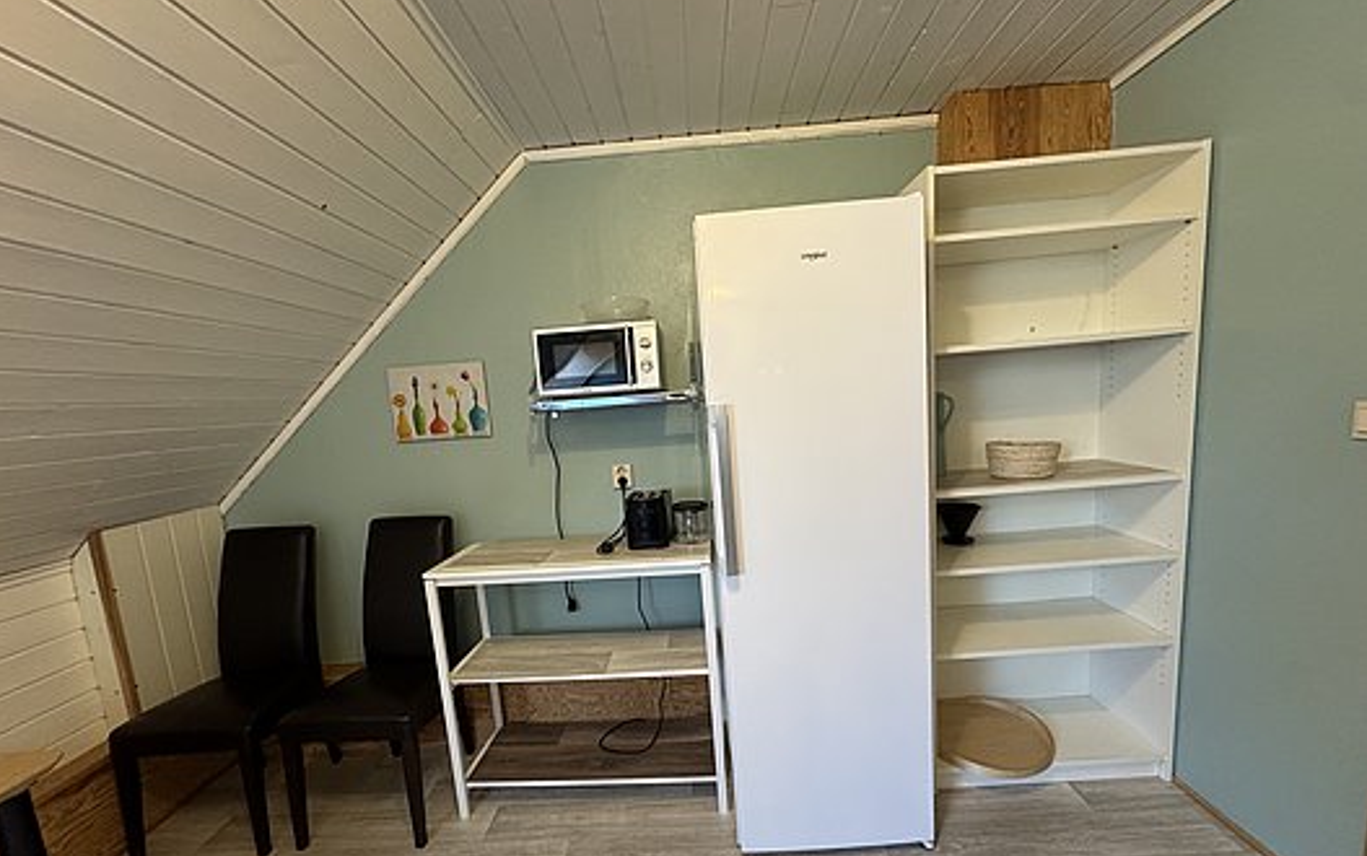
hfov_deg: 101.4
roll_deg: +2.4
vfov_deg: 74.6
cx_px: 681
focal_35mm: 15
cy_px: 477
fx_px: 559
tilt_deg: -5.5
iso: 250
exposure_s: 1/100
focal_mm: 2.22
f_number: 2.2
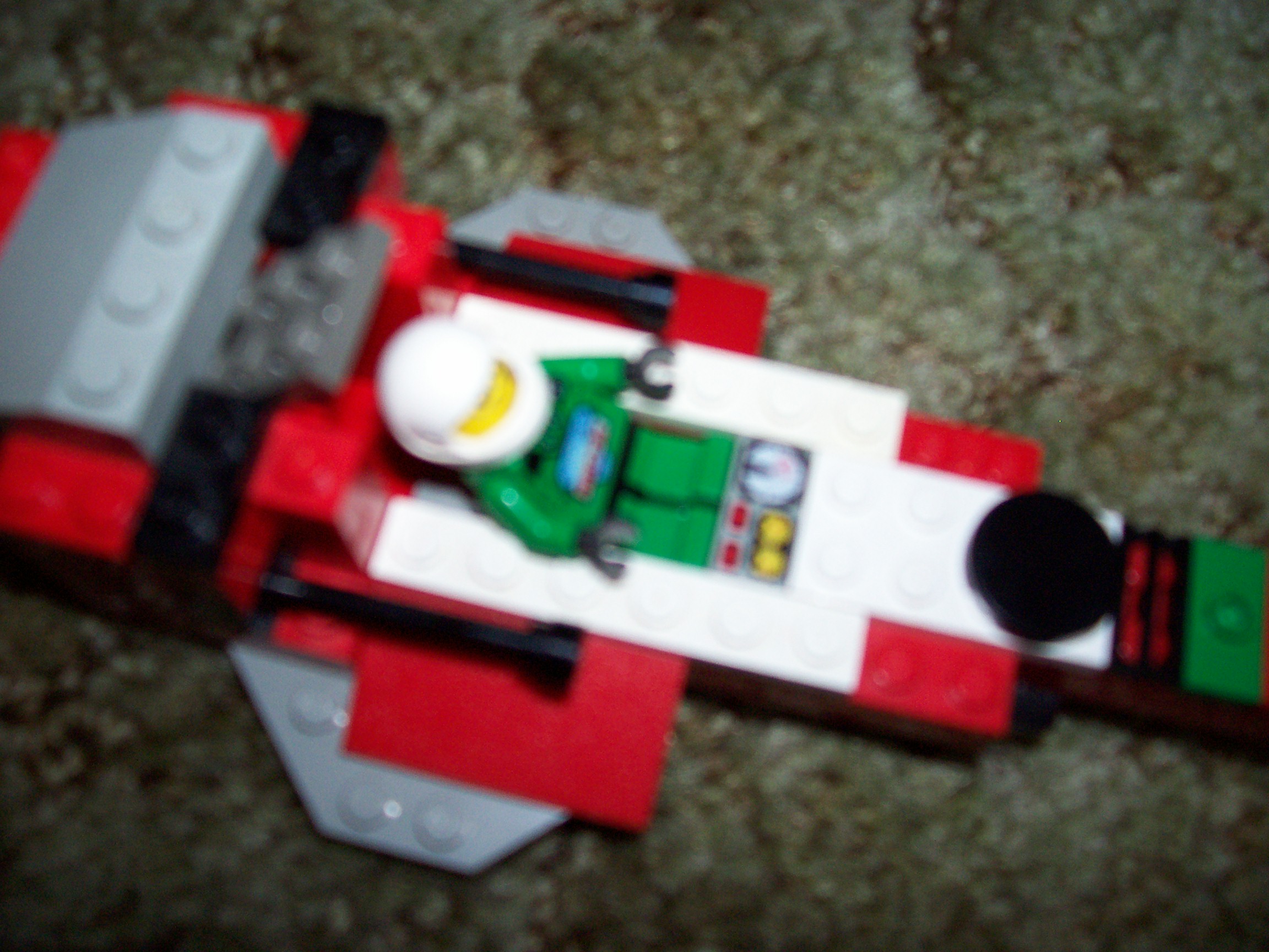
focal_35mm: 34
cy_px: 476
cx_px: 634
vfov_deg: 41.8
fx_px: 1246
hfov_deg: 54.0
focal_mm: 5.6
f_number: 2.7
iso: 140
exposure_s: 1/112
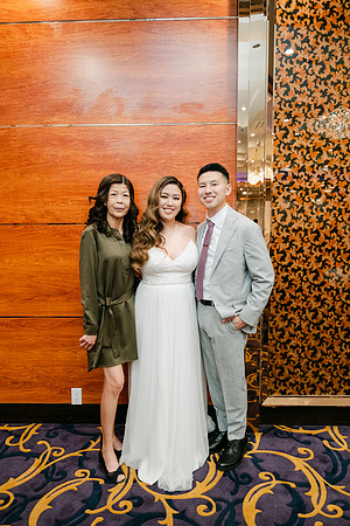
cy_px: 263
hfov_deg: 53.1
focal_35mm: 24
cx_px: 175
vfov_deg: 73.7
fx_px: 350
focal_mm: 16
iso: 800
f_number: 2.8
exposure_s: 1/125
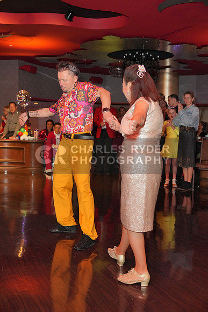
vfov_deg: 45.4
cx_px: 104
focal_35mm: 43
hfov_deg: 31.2
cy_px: 156
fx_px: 372
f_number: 4
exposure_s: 1/200
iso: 4000
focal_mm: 43
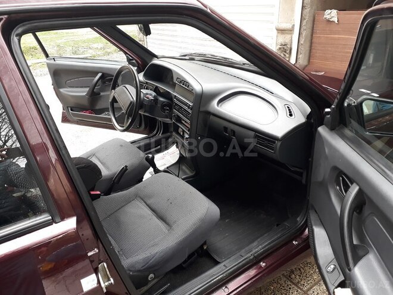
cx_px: 196
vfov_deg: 51.4
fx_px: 307
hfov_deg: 65.3
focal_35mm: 27
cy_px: 148
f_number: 1.9
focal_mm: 3.6
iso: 64
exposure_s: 1/33
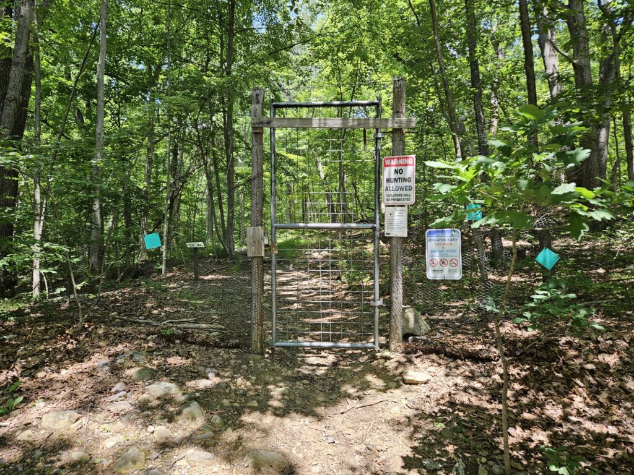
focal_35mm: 23
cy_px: 238
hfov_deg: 73.9
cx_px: 317
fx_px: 421
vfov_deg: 58.9
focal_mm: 5.4
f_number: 1.8
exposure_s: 1/181
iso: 25
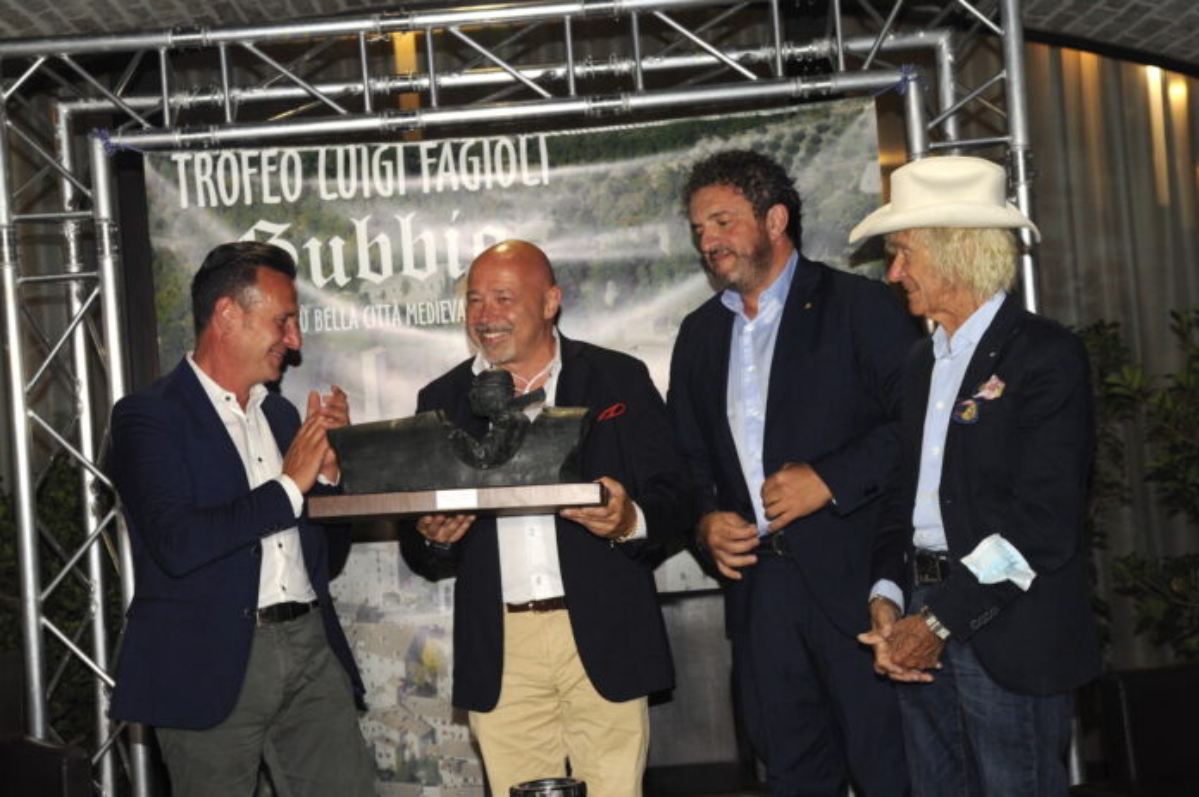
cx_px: 600
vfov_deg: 21.9
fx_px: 2063
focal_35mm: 62
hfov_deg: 32.4
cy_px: 398
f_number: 5
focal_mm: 62
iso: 2000
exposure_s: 1/80
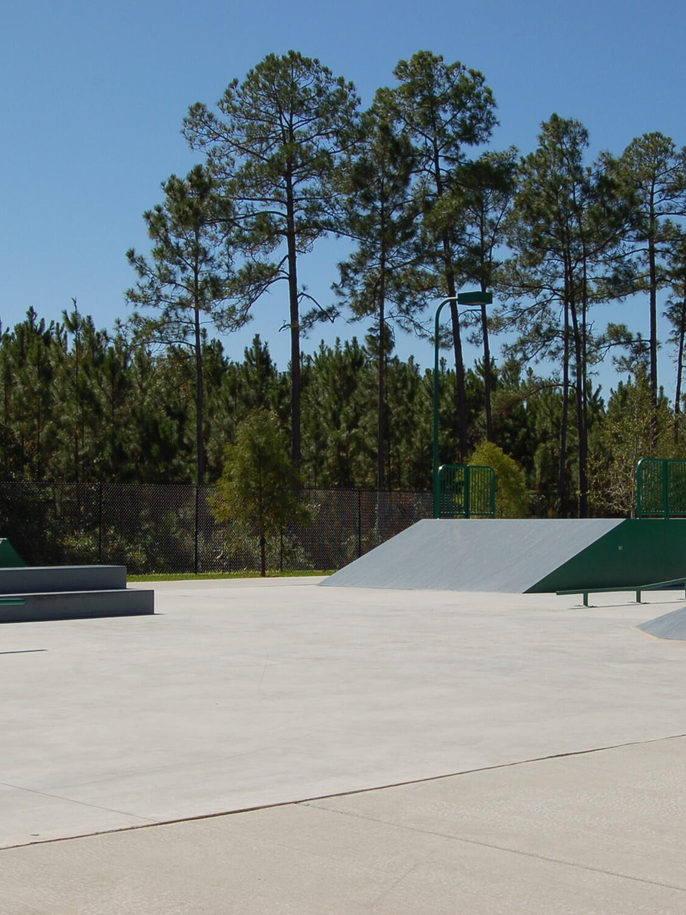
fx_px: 1612
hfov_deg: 24.0
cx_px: 425
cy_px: 458
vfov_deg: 31.7
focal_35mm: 61
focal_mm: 28
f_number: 11
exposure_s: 1/500
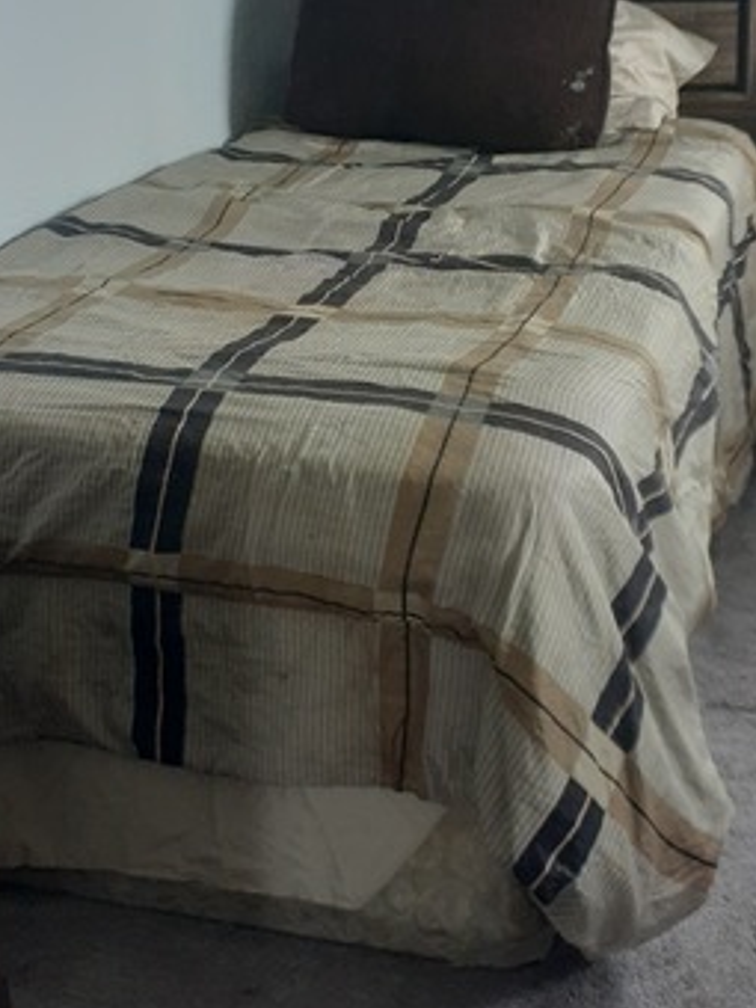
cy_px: 363
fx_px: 1543
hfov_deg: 27.5
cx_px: 424
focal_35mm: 53
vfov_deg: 35.9
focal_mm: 3.6
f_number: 1.9
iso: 320
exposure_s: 1/40
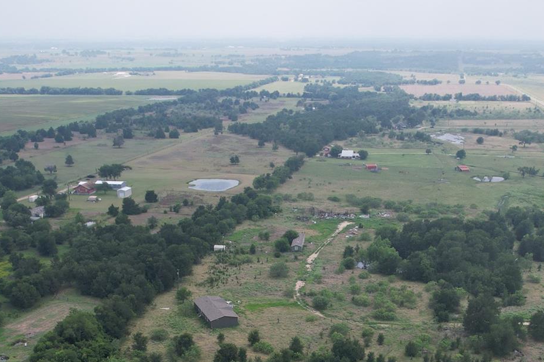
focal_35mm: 49
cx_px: 352
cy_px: 362
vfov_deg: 26.1
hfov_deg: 40.0
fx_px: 740
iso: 130
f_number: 2.8
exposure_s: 1/1600
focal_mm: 8.38
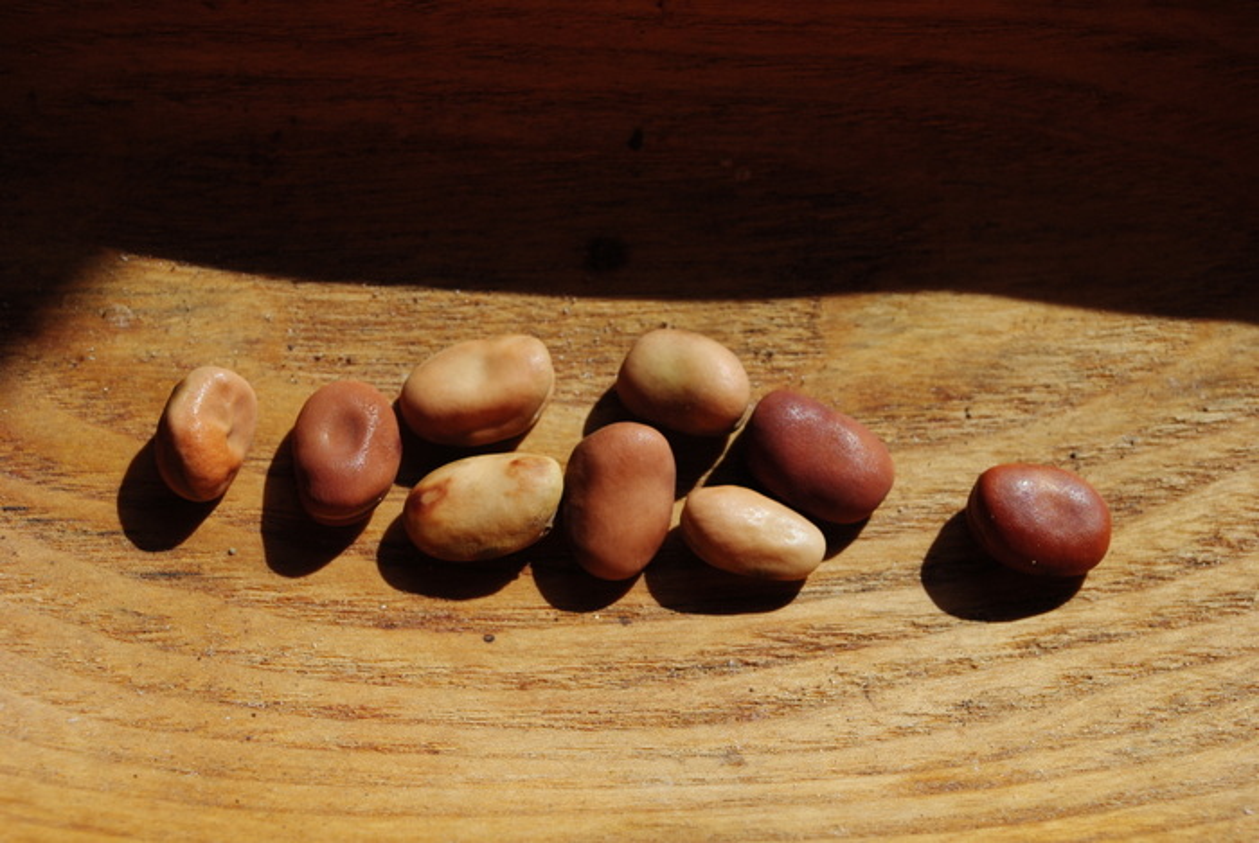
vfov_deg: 16.6
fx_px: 2889
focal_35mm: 82
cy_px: 422
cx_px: 630
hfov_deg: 24.6
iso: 125
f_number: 10
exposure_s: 1/250
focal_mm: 55
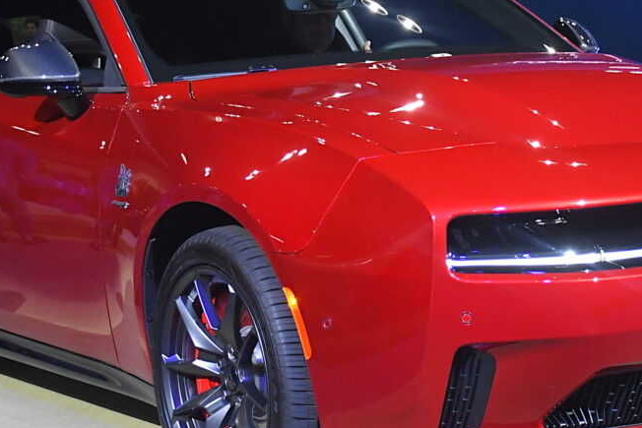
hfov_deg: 19.3
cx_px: 373
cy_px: 204
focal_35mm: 106
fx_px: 1891
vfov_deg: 12.9
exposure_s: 1/250
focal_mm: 30
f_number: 4
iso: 2000
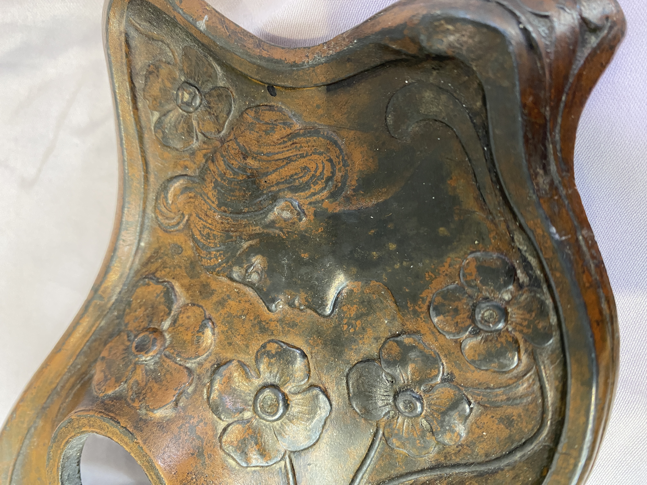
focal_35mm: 25
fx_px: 467
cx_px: 324
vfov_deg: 54.9
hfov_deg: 69.4
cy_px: 242
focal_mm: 4.25
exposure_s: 1/50
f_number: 1.8
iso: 200
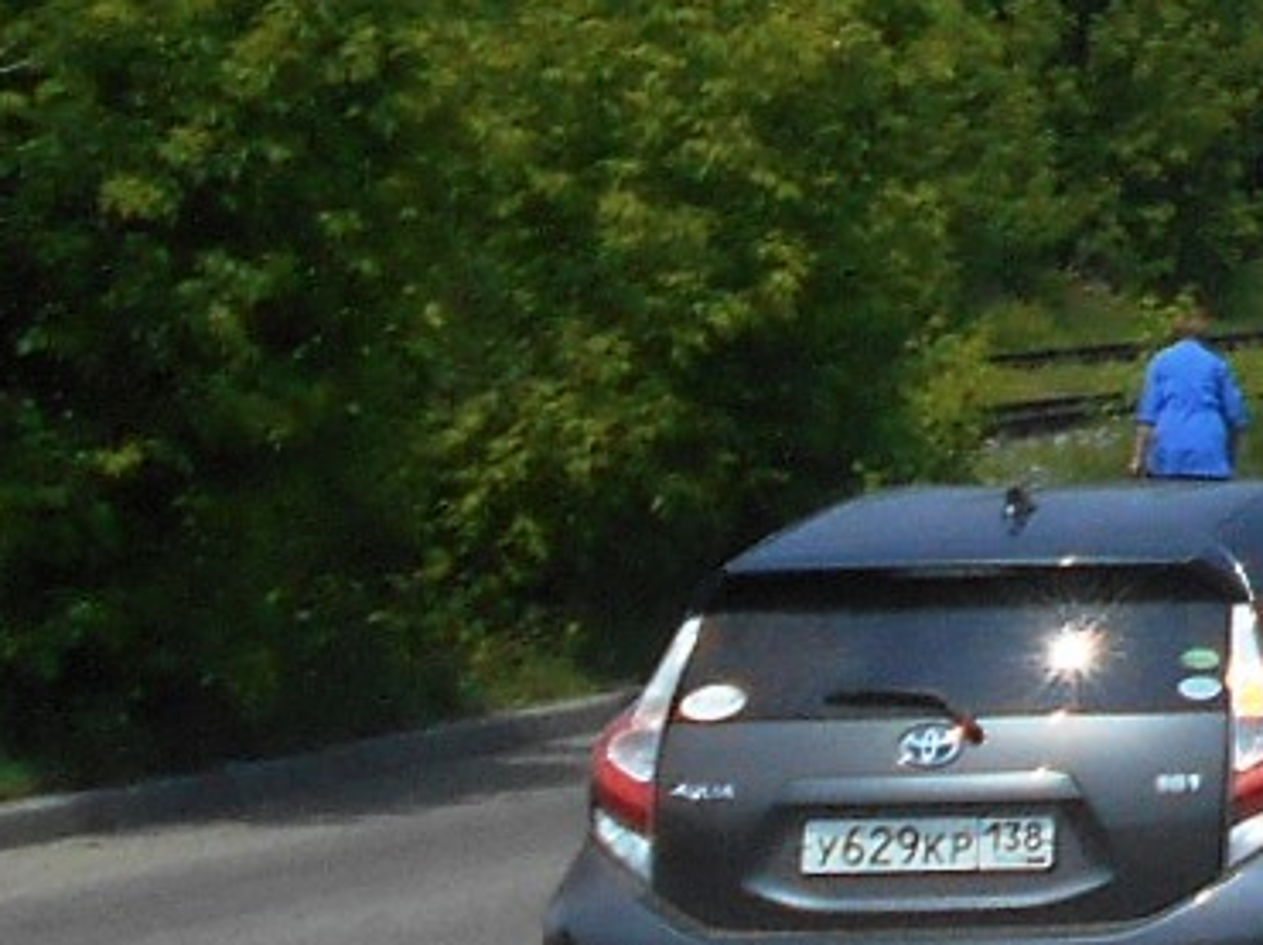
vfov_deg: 6.9
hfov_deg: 8.5
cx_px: 3185
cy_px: -710
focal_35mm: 209
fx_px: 7621
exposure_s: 1/1250
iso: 80
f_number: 3.6
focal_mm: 5.8
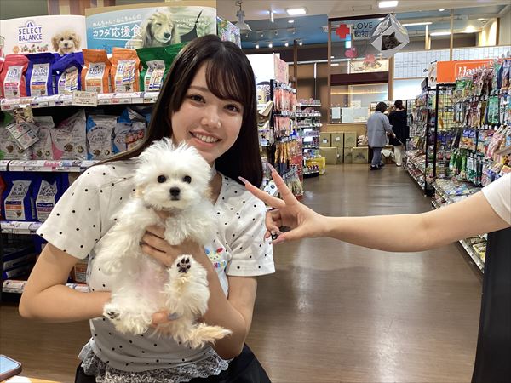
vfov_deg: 45.4
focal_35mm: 31
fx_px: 458
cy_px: 192
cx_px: 256
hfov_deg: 58.4
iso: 160
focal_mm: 3.3
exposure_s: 1/50
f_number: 2.4
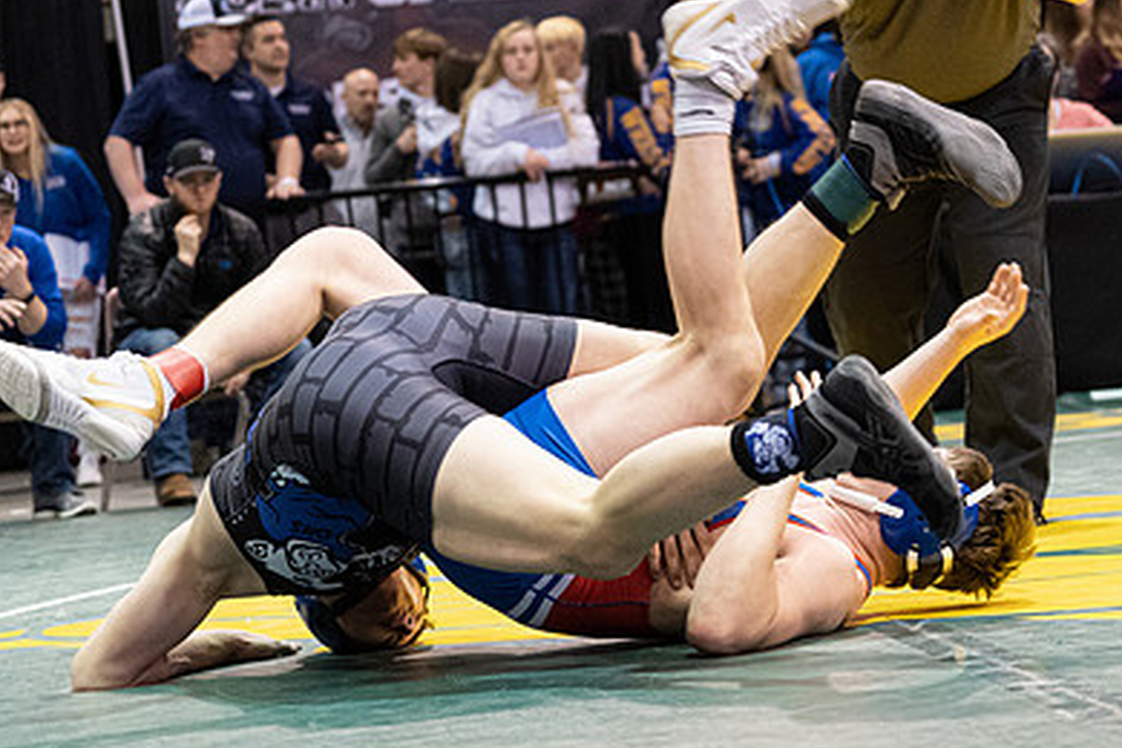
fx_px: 3896
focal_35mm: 125
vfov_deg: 11.0
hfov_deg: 16.3
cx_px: 820
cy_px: 289
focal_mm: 84
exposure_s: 1/500
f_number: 4
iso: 8000
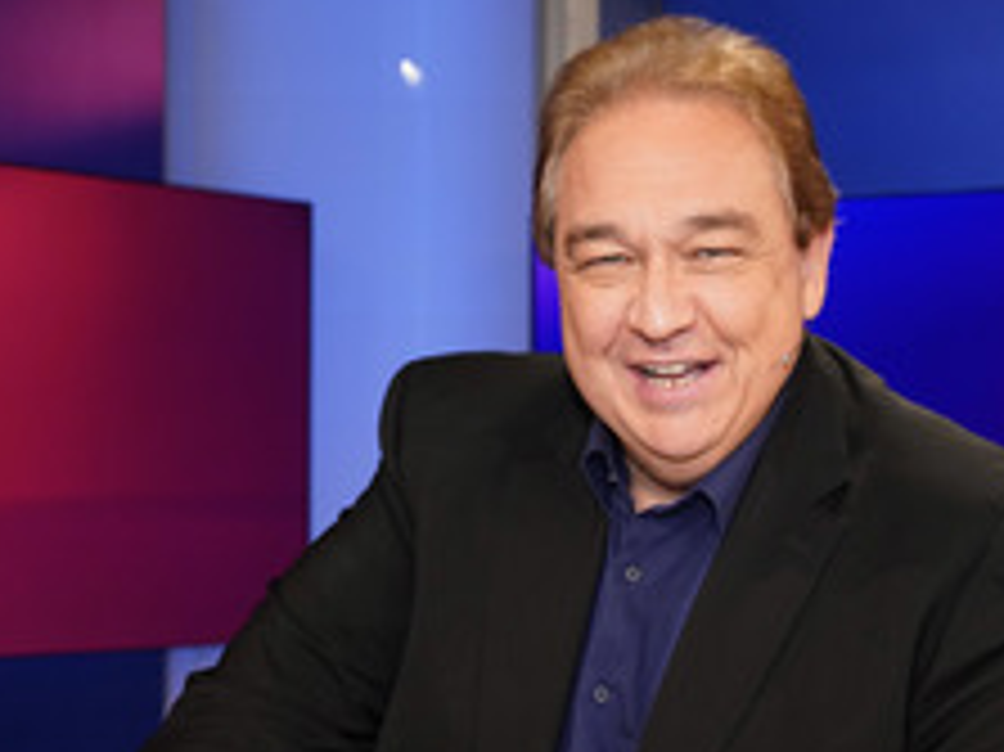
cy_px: 585
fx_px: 1913
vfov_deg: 22.0
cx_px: 597
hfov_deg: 29.3
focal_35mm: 66
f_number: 5
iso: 2000
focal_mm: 34
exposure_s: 1/125
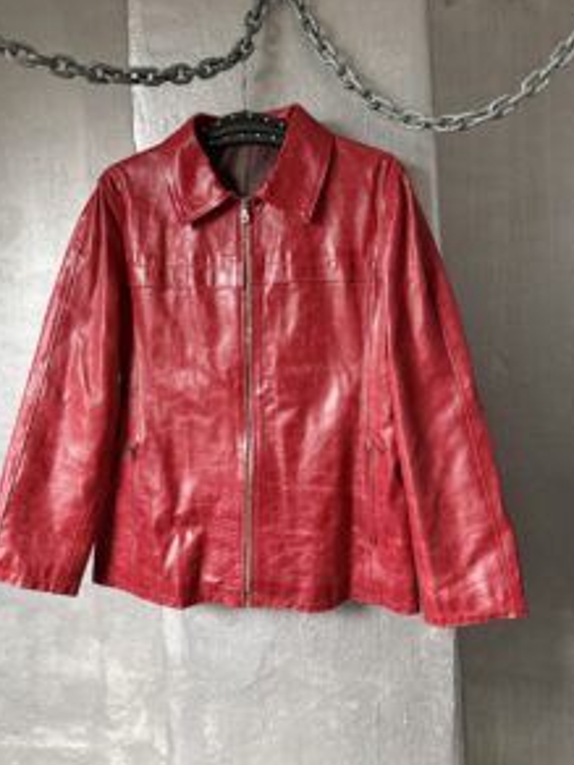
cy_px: 326
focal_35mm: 29
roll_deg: +0.6
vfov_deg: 61.4
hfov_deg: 48.1
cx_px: 248
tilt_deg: -1.0
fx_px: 641
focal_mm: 6.76
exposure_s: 1/40
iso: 1000
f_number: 1.78
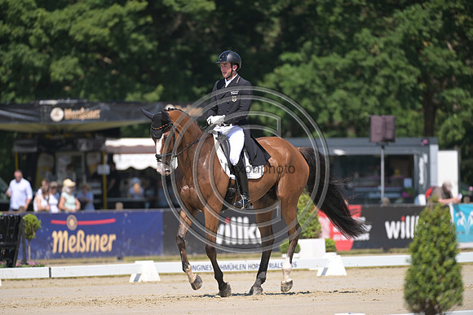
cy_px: 158
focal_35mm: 360
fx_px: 4731
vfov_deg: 3.8
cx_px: 236
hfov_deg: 5.7
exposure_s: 1/1250
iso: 280
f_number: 5
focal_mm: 360
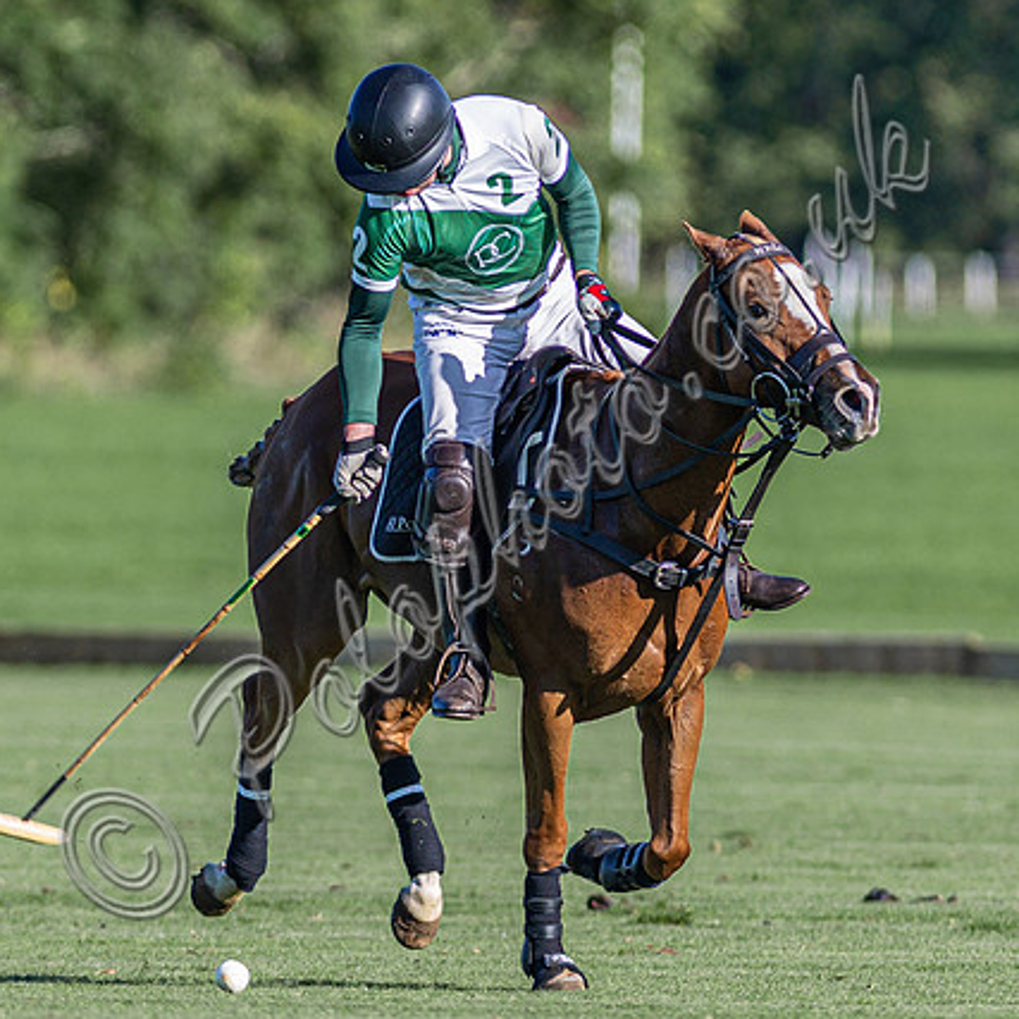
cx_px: 674
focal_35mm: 1112
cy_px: 397
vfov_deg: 1.6
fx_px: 37035
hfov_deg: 1.6
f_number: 3.2
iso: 160
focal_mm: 300
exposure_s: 1/2000
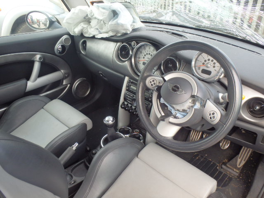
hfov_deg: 63.4
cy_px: 99
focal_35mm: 28
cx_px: 132
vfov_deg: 49.7
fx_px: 214
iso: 125
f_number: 3.9
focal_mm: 5
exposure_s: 1/60
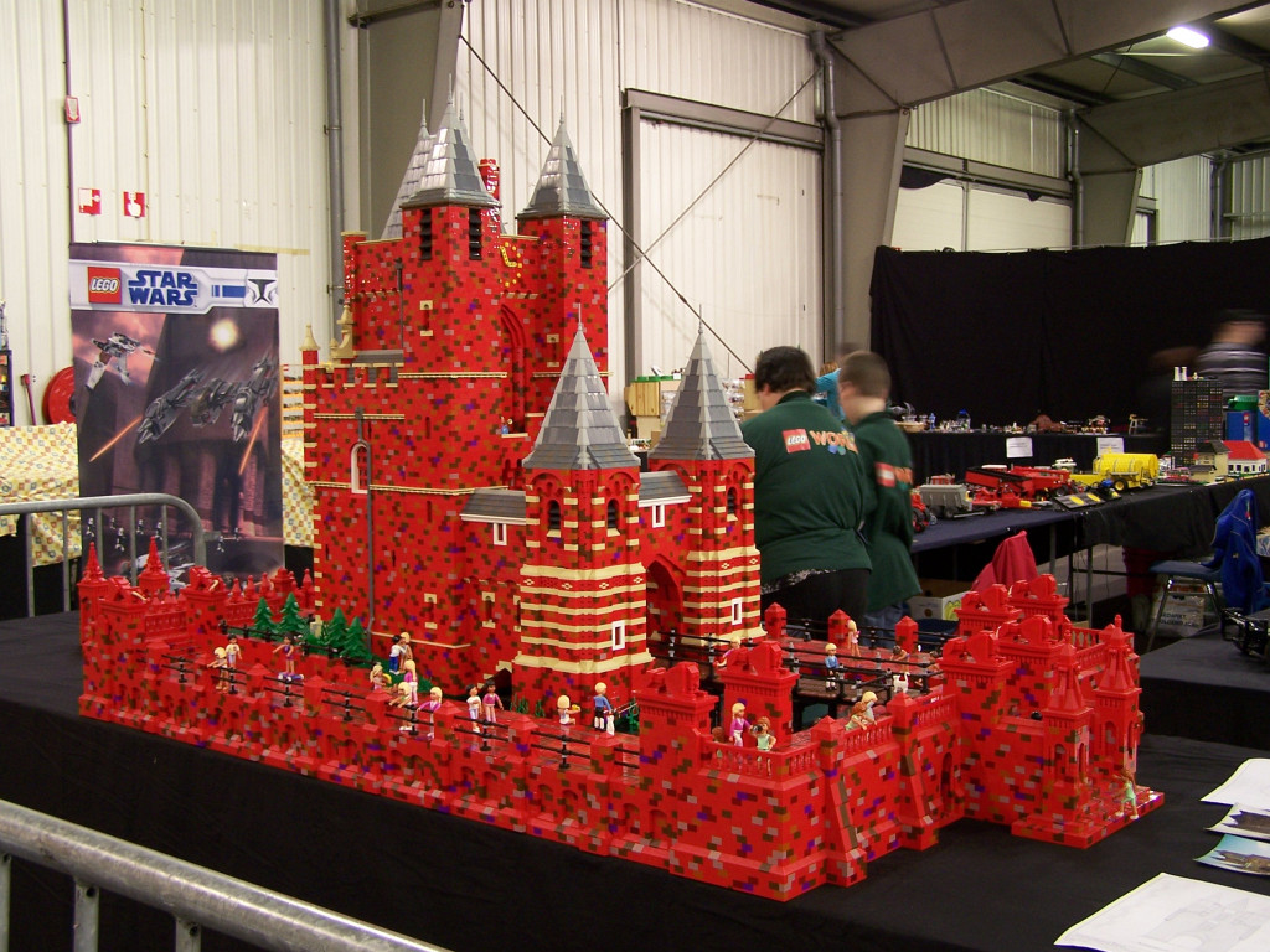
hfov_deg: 46.8
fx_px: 1468
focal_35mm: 40
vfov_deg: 36.0
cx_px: 635
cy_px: 476
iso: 80
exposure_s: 1/2
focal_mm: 6.7
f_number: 2.8
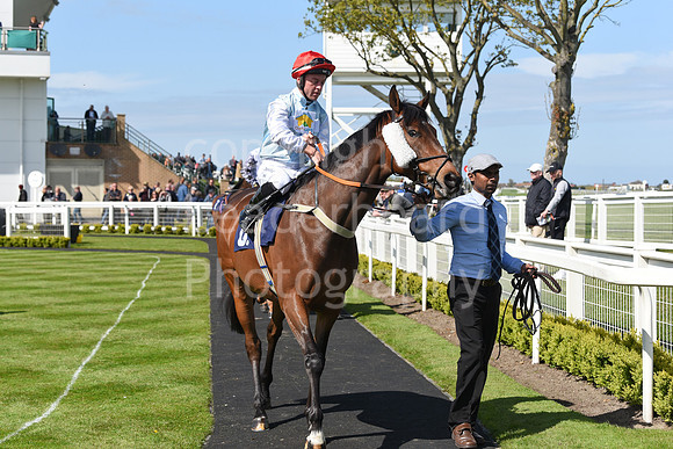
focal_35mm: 70
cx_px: 336
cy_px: 224
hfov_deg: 28.8
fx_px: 1309
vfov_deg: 19.5
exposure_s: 1/2500
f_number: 5.6
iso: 400
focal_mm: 70
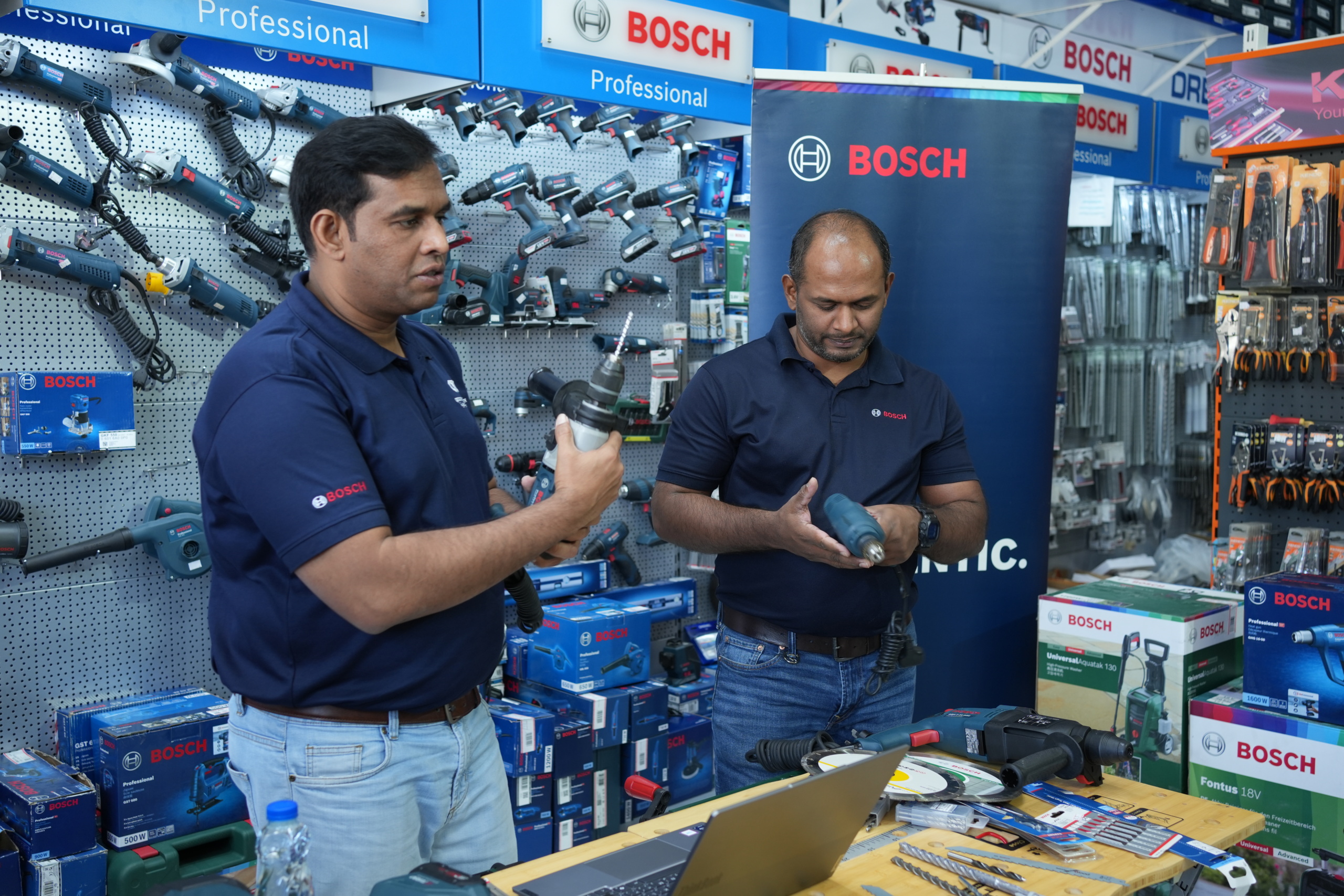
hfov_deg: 54.4
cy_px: 448
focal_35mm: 35
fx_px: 1307
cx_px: 672
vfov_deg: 37.9
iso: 500
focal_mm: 35
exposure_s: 1/100
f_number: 4
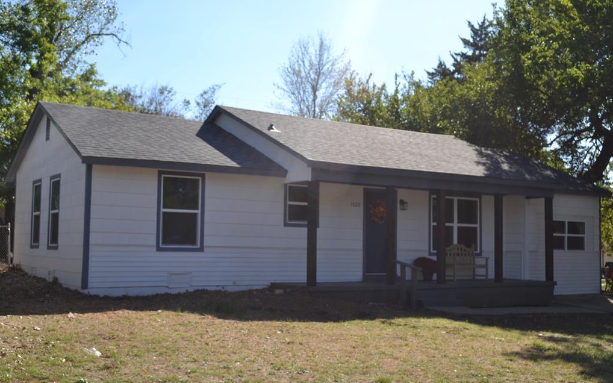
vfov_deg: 29.9
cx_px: 307
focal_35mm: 43
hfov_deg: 46.2
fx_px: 718
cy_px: 193
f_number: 7.1
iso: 100
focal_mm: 28
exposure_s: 1/200
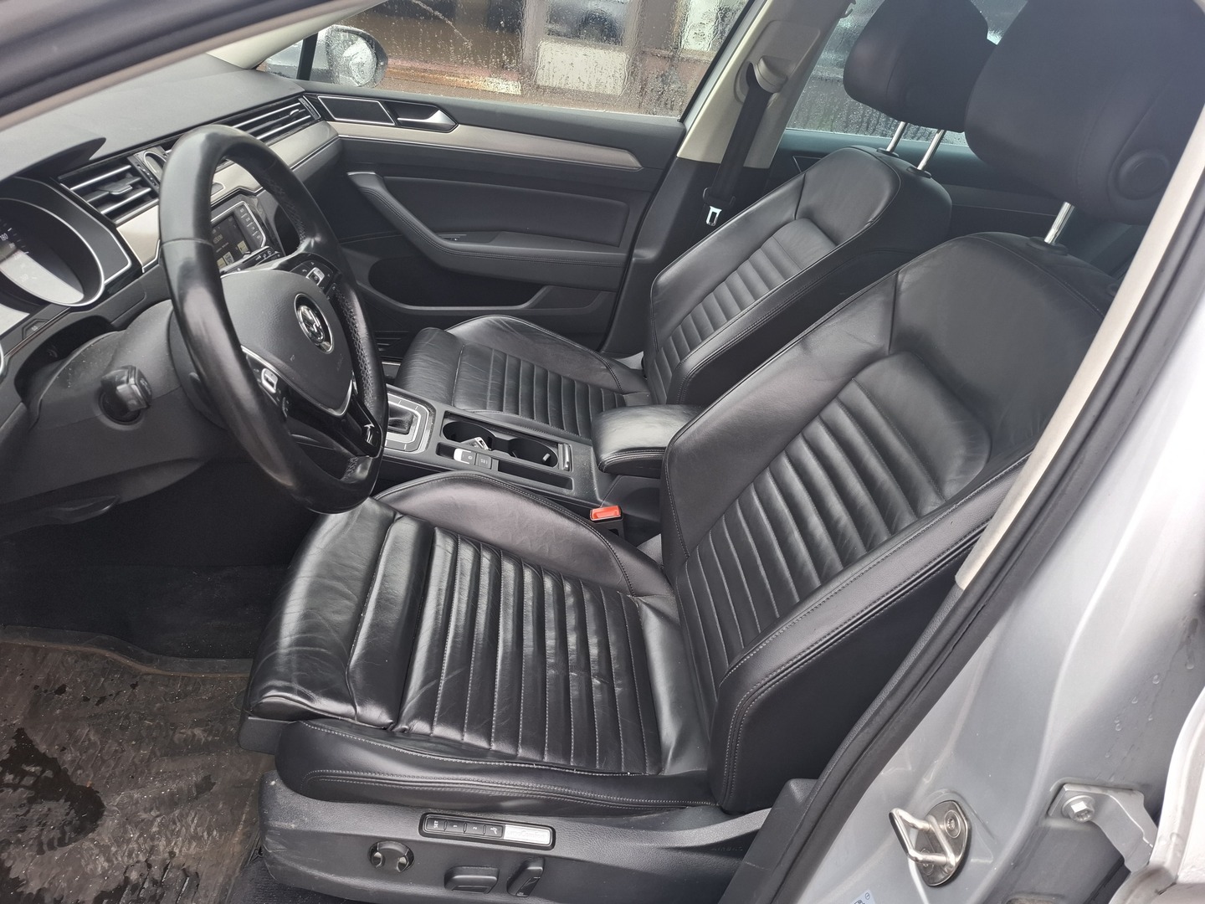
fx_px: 801
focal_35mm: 23
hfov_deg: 73.9
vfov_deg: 58.9
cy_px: 452
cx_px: 602
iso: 50
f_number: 1.8
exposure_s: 1/100
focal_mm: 5.54
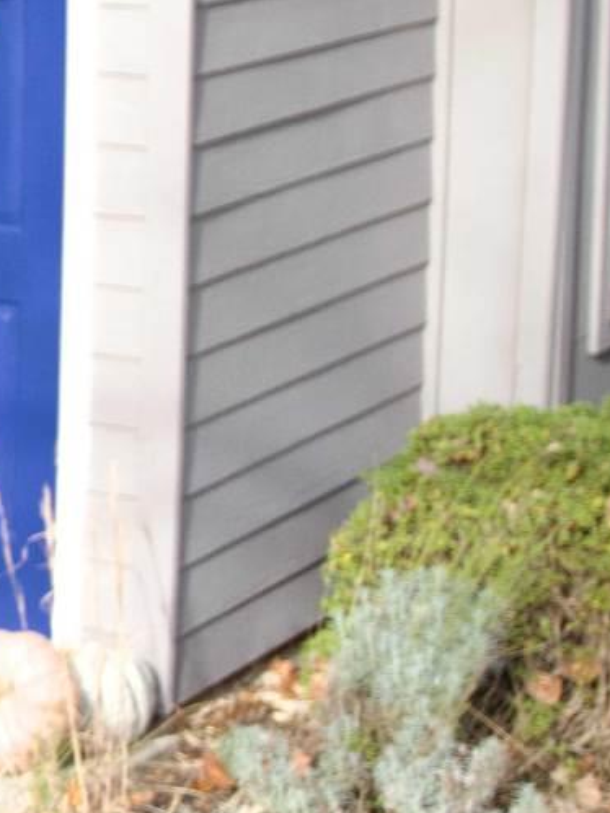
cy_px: 49
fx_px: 3493
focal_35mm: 149
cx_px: -1381
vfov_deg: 13.2
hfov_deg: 8.1
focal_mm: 25.1
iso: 640
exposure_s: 1/2500
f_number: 2.8
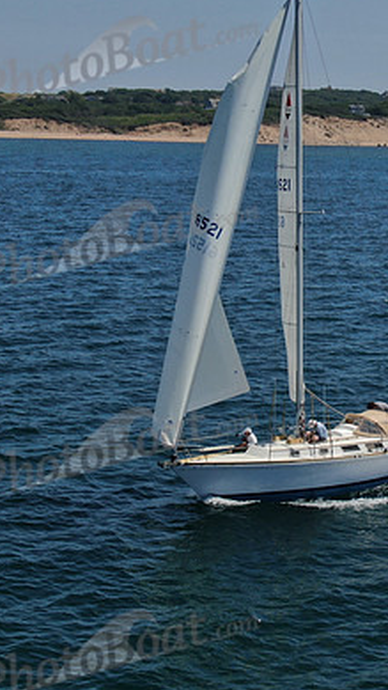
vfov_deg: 27.2
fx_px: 1426
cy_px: 317
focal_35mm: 78
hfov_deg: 15.3
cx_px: 363
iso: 100
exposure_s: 1/1600
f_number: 3.8
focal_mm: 8.6
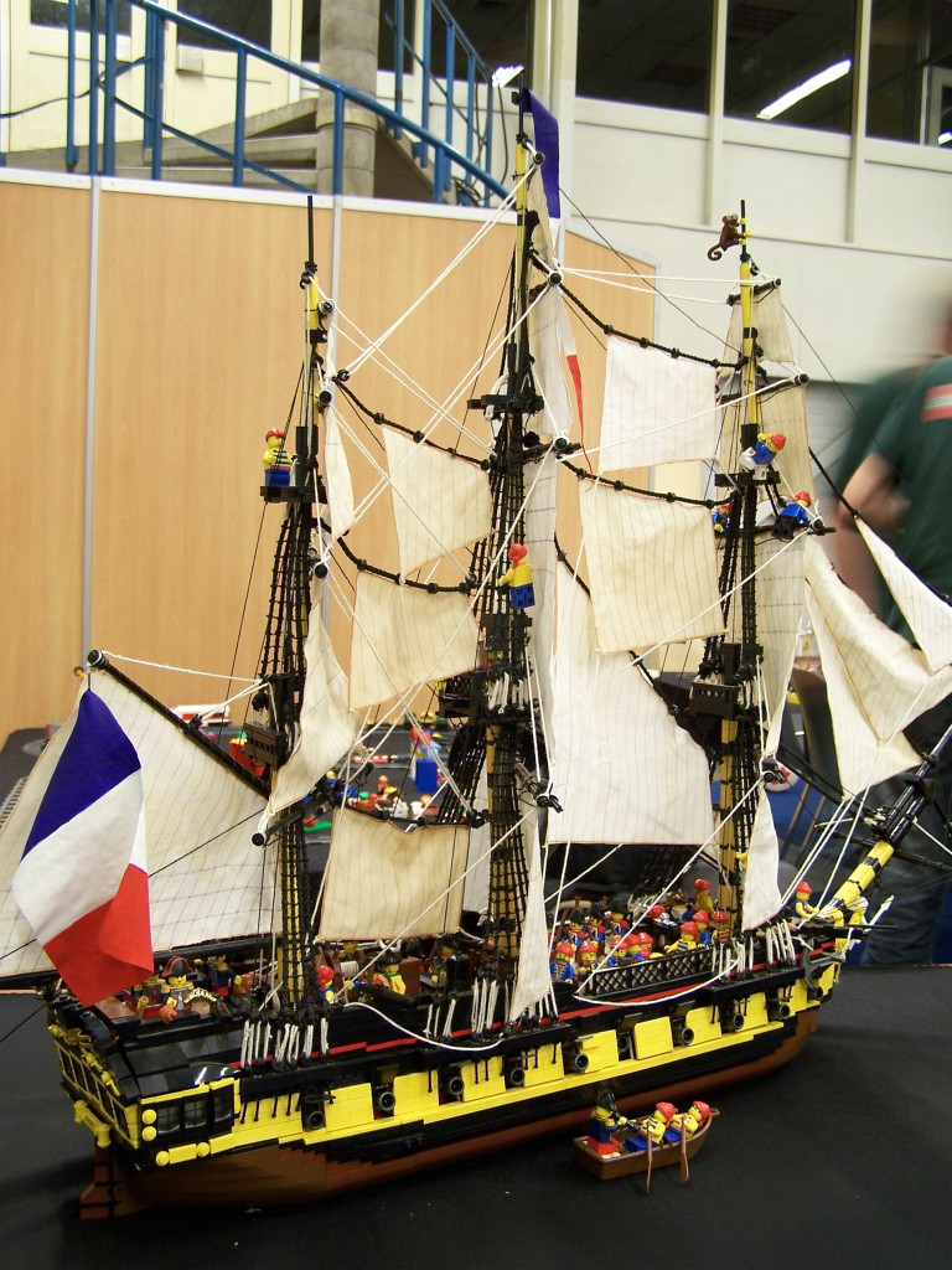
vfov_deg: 49.0
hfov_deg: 37.7
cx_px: 476
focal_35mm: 38
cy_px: 635
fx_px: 1393
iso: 80
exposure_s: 1/2
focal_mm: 6.3
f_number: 2.8
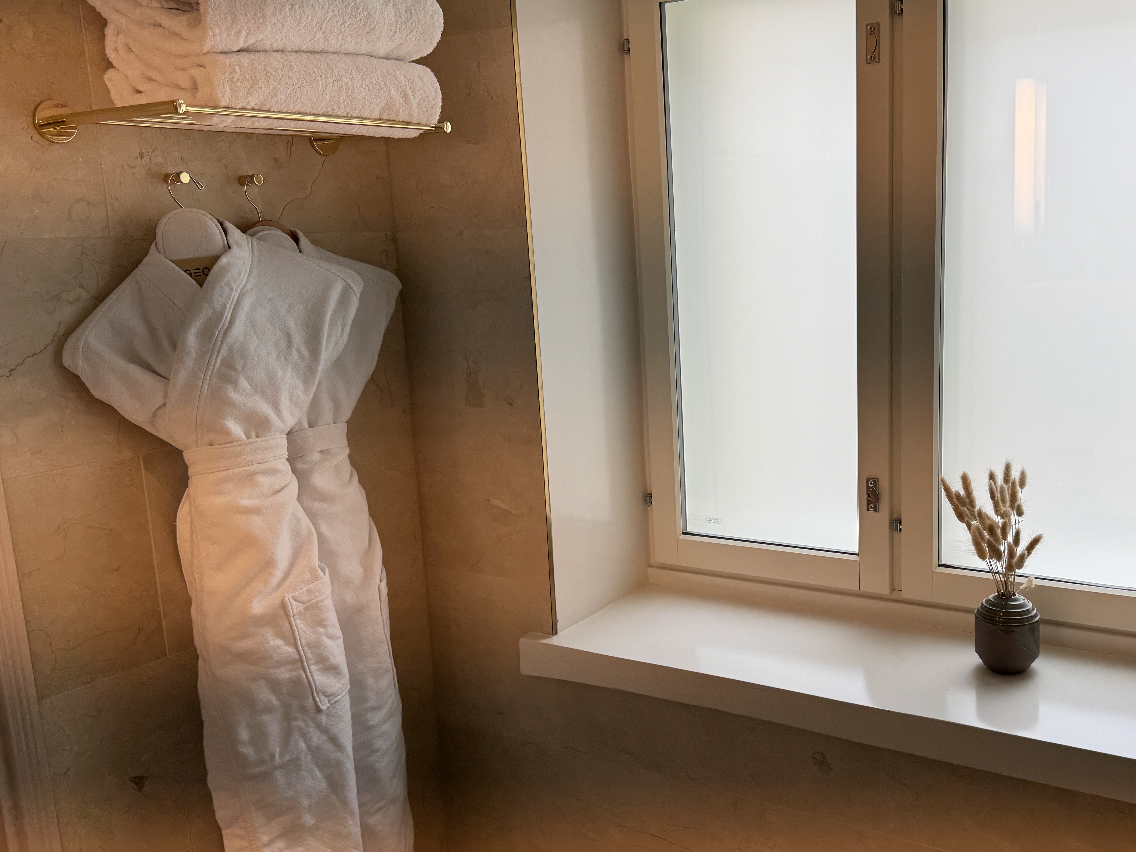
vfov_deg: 41.8
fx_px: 1116
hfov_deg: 53.6
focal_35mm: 34
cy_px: 465
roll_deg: +2.7
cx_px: 685
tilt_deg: -11.8
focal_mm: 6.76
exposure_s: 1/123
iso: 64
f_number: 1.78
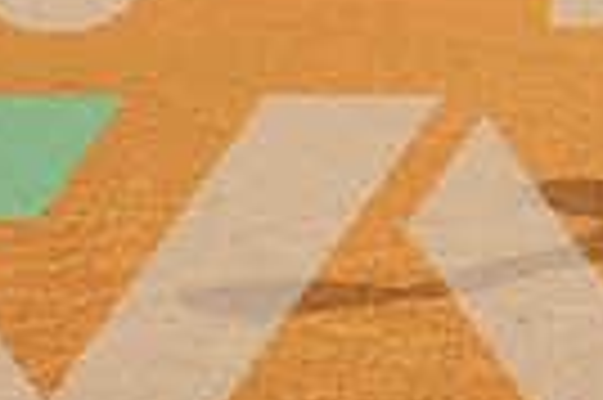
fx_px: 2392
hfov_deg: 13.7
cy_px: -209
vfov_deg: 9.3
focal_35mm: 143
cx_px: 814
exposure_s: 1/250
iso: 100
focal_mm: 33
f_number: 16
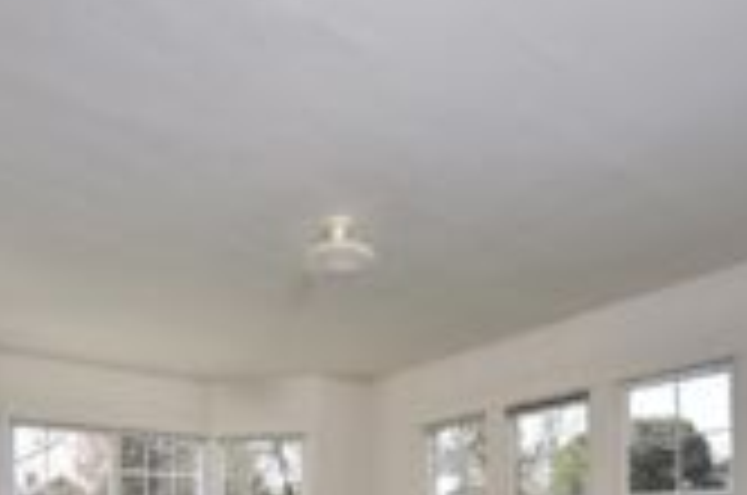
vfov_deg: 38.1
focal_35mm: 29
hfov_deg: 61.7
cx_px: 230
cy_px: 529
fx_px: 601
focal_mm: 12
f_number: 6.3
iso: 200
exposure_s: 1/200
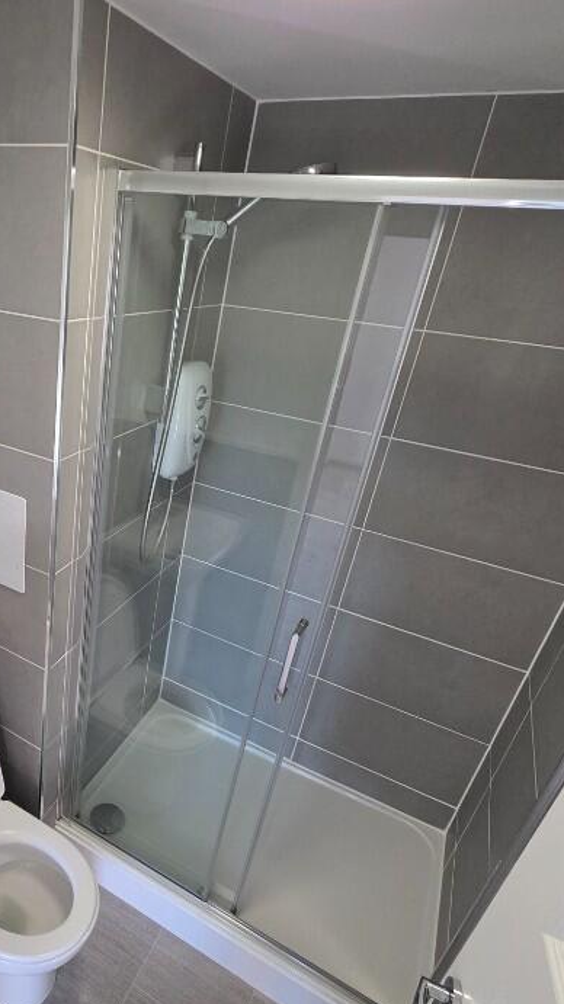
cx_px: 102
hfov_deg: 49.9
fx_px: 559
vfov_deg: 83.7
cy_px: 546
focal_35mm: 21
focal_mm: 2.2
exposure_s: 1/359
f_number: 1.9
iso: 500
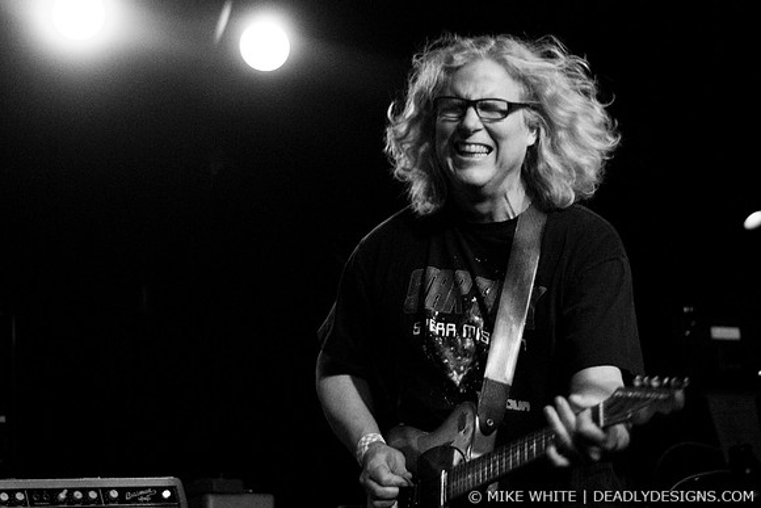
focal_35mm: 75
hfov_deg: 27.0
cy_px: 254
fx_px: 1586
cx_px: 380
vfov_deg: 18.2
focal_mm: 50
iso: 1000
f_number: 1.8
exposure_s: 1/160
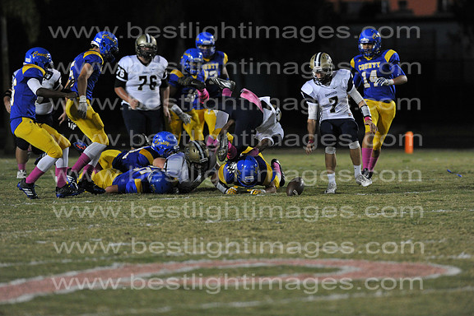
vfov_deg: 4.6
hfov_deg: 6.8
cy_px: 158
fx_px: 3976
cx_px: 238
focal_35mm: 302
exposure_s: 1/500
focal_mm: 300
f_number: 4
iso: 5000
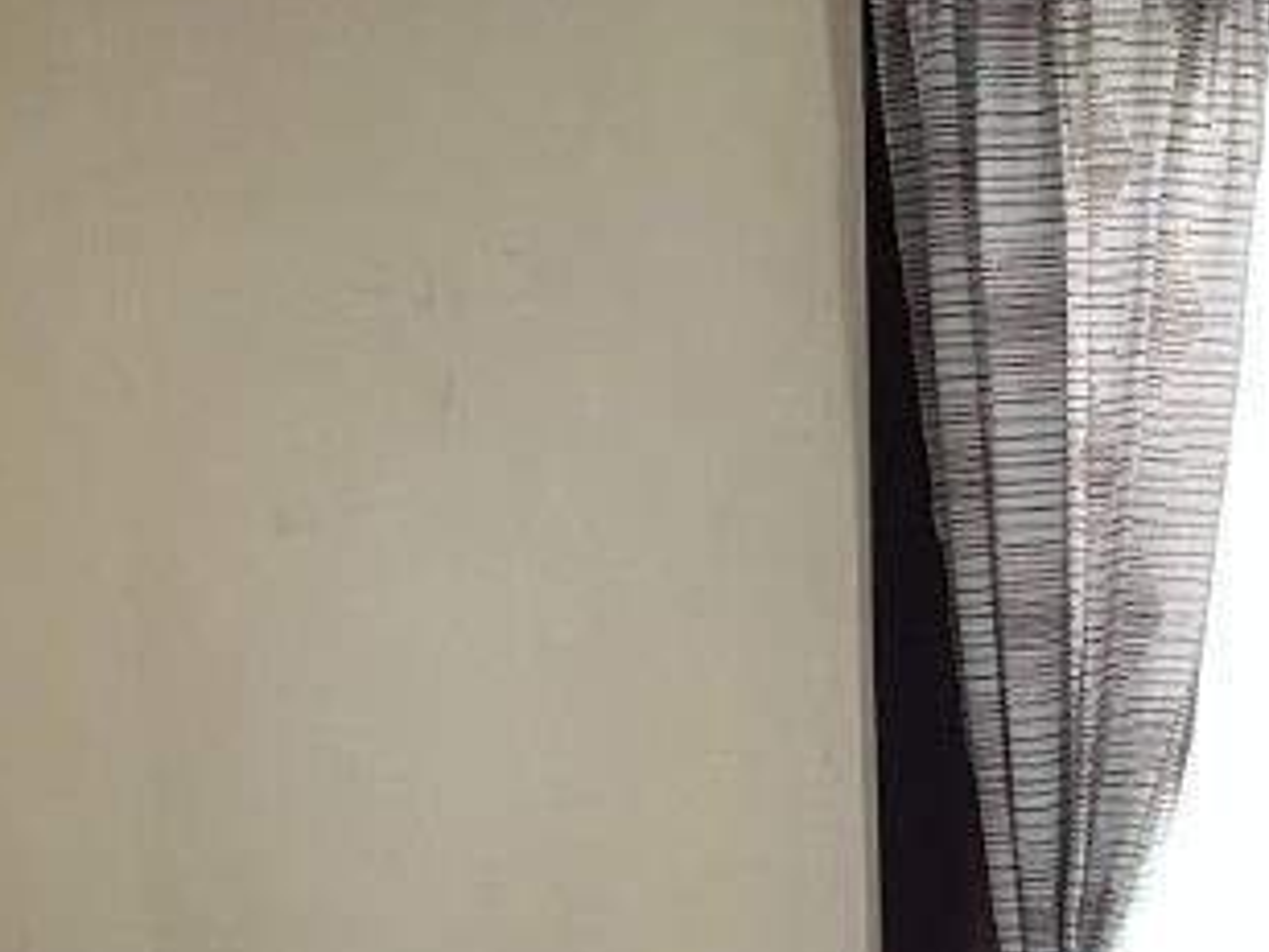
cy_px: 826
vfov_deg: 12.6
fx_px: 4289
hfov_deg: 16.8
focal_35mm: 117
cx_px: 828
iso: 200
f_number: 1.78
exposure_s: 1/60
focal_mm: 6.86
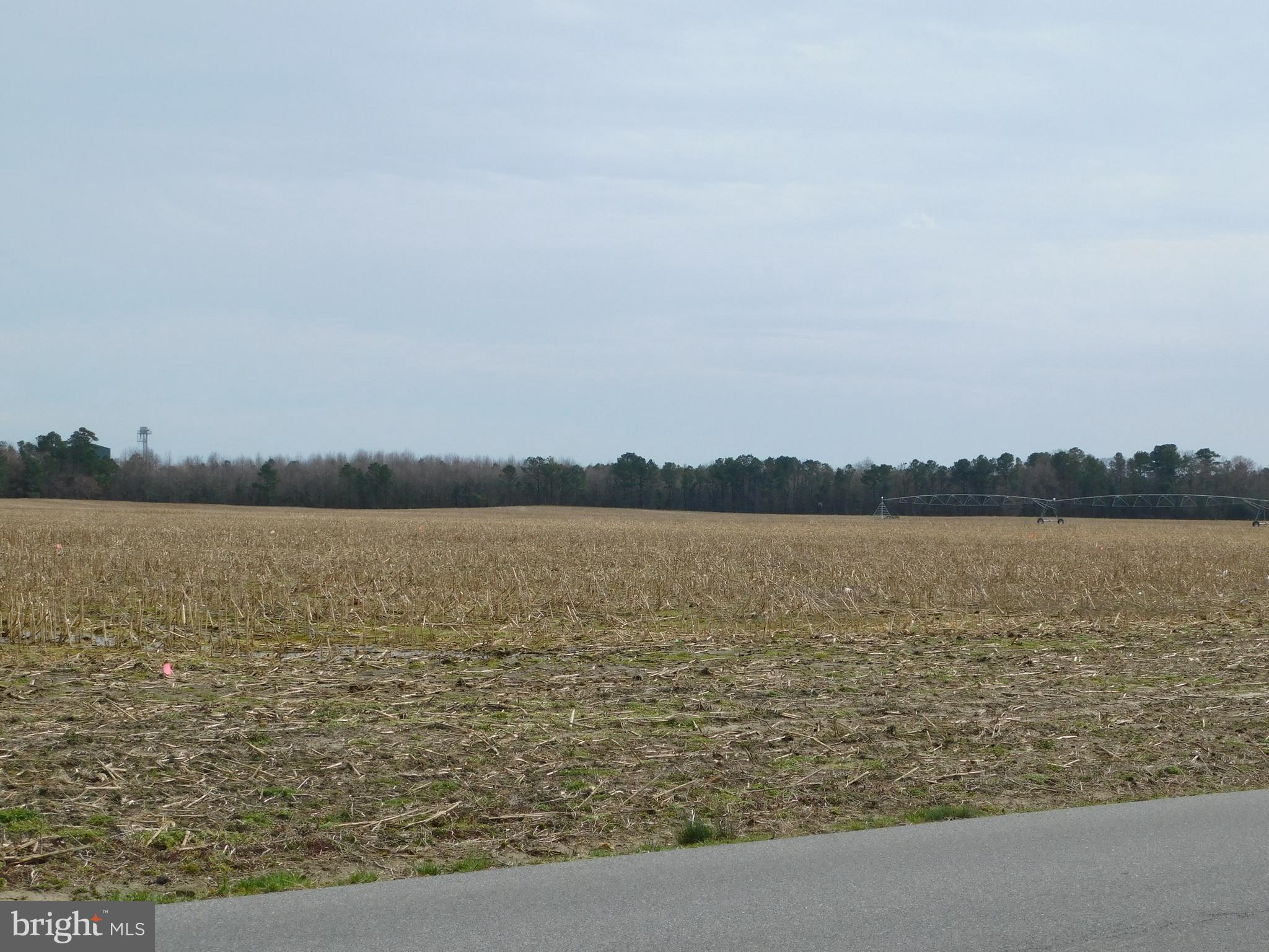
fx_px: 2420
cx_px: 634
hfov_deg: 29.4
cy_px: 476
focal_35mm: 66
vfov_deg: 22.3
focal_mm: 11.7
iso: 125
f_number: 4.2
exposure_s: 1/1000
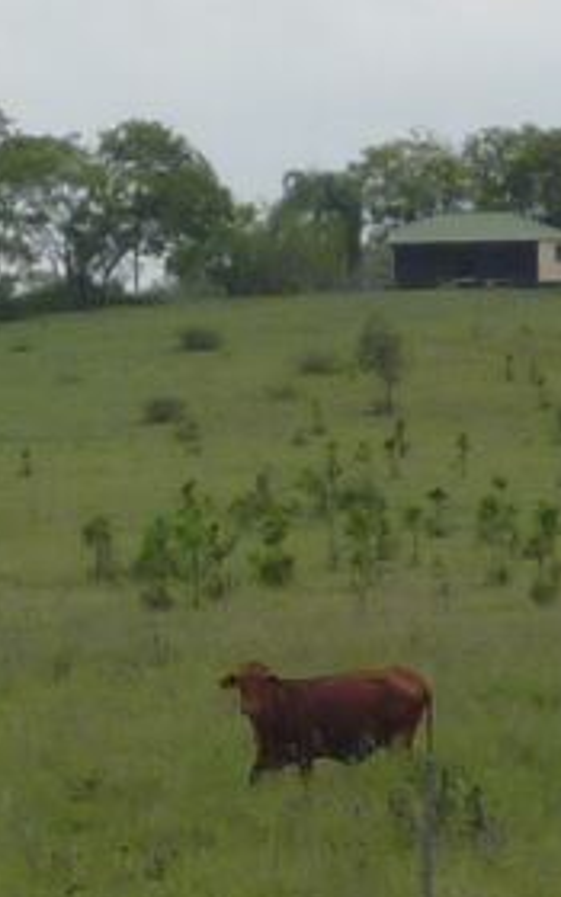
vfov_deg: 6.0
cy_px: 714
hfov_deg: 3.8
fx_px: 8537
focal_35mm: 349
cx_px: -26
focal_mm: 6.4
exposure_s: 1/100
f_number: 10
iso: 100
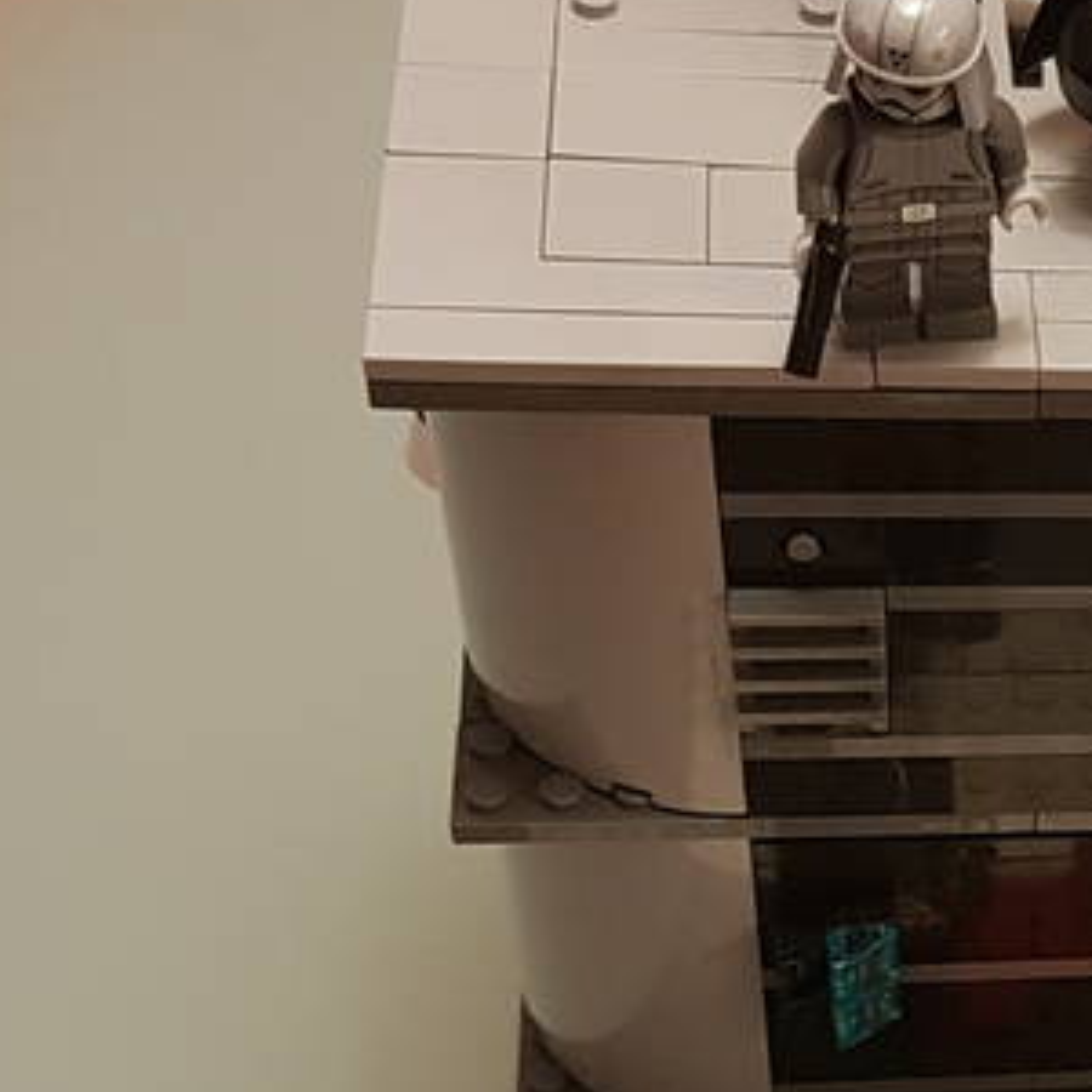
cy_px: 883
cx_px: 1532
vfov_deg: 24.6
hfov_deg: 21.8
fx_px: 2463
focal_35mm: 69
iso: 160
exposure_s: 1/25
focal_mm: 4.2
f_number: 1.7
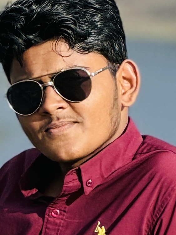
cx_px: -71
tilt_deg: -6.4
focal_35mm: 761
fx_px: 5160
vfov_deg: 2.6
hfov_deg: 2.0
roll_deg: -2.2
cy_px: 311
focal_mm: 16.89
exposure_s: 1/638
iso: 50
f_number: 2.8
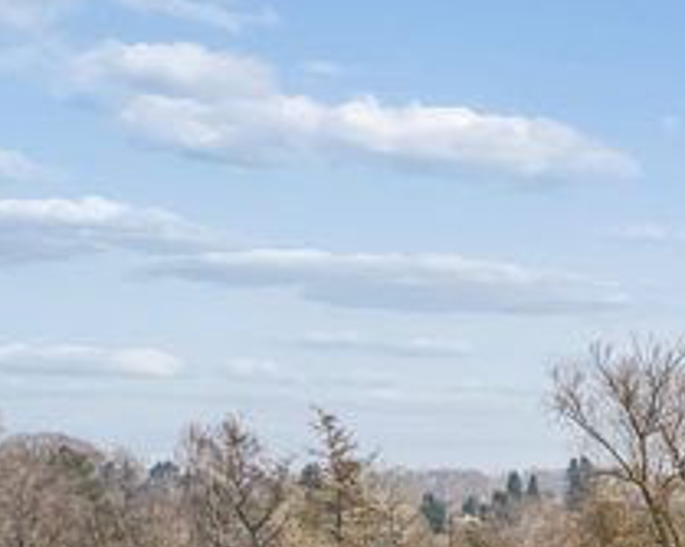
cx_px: 1301
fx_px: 1637
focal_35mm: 81
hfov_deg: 17.9
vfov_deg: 18.8
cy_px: 444
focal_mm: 15
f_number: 8
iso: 250
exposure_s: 1/500
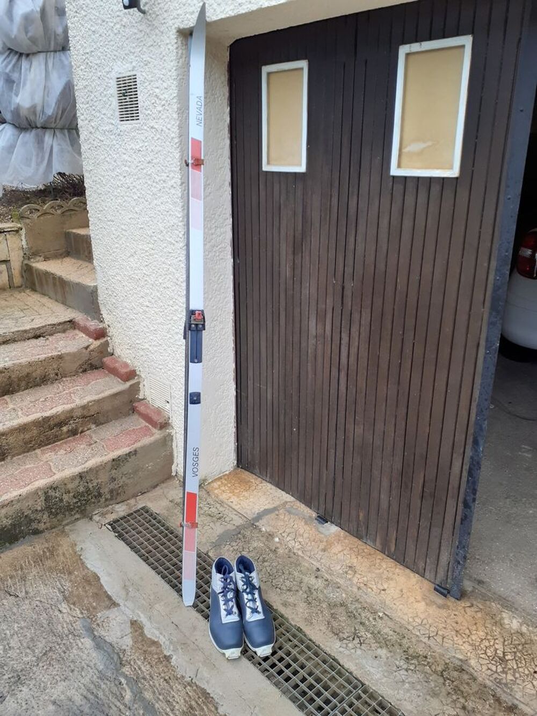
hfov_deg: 51.4
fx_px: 558
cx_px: 268
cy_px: 358
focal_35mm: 27
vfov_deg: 65.3
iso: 64
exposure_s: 1/100
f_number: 1.9
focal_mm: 3.6
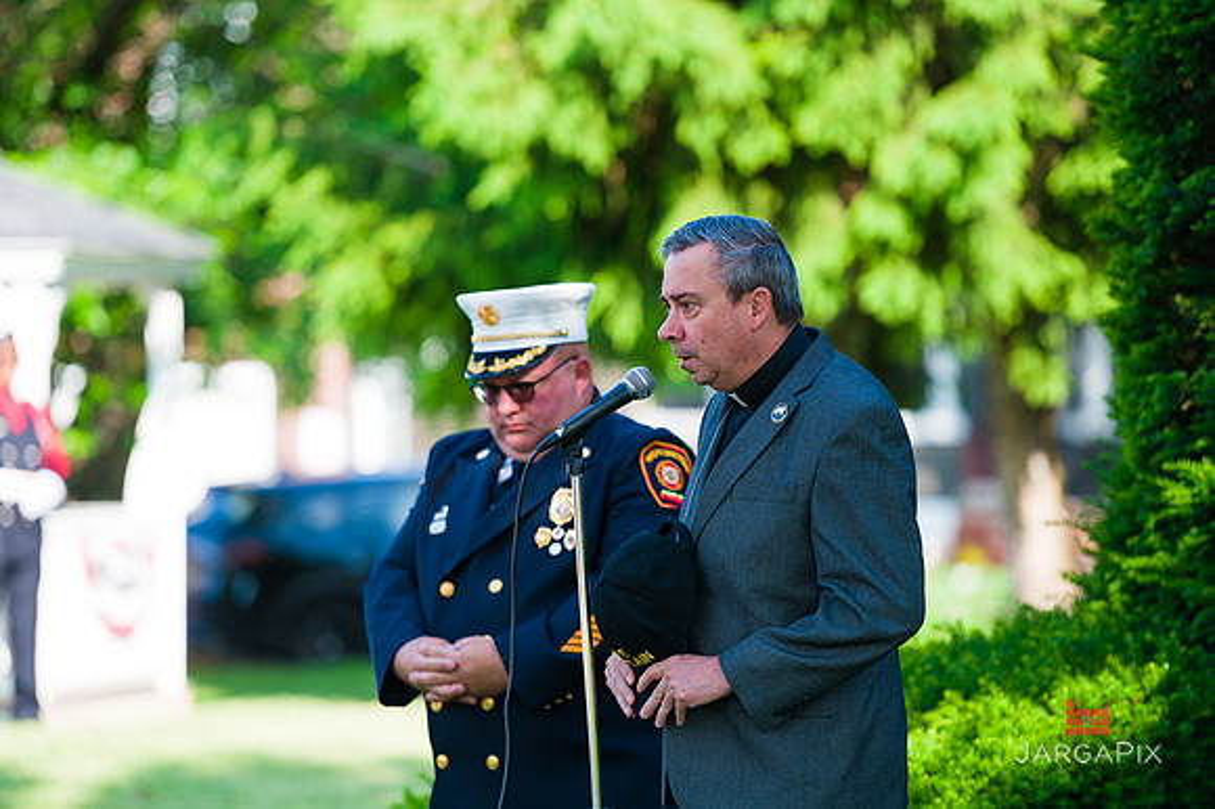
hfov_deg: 11.4
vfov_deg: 7.6
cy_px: 404
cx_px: 608
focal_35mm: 180
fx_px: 6071
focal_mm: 180
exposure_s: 1/800
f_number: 3.2
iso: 200
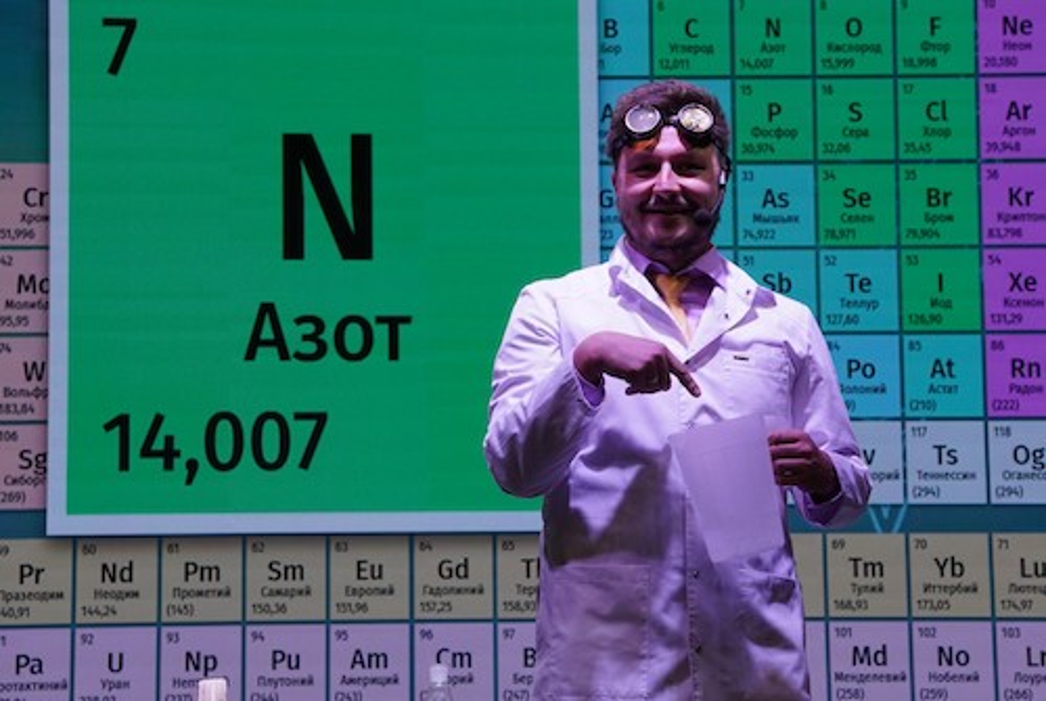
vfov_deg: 18.2
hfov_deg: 27.0
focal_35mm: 75
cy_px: 350
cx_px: 523
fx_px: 2182
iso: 640
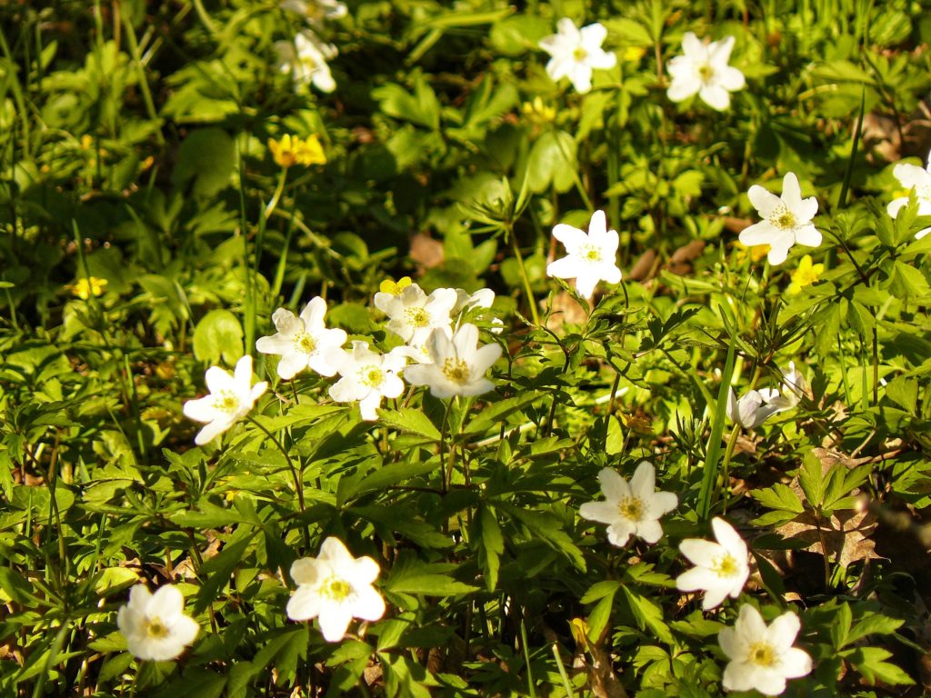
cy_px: 349
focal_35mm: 260
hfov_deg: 7.6
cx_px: 466
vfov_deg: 5.7
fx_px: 6993
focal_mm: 43.3
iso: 100
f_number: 3.3
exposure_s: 1/640
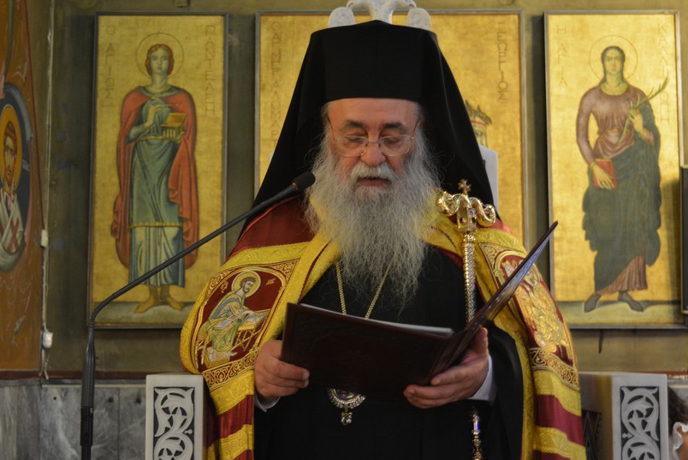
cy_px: 248
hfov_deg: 35.0
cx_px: 314
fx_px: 1090
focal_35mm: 57
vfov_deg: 23.8
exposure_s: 1/15
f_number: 4.5
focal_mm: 34
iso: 1600
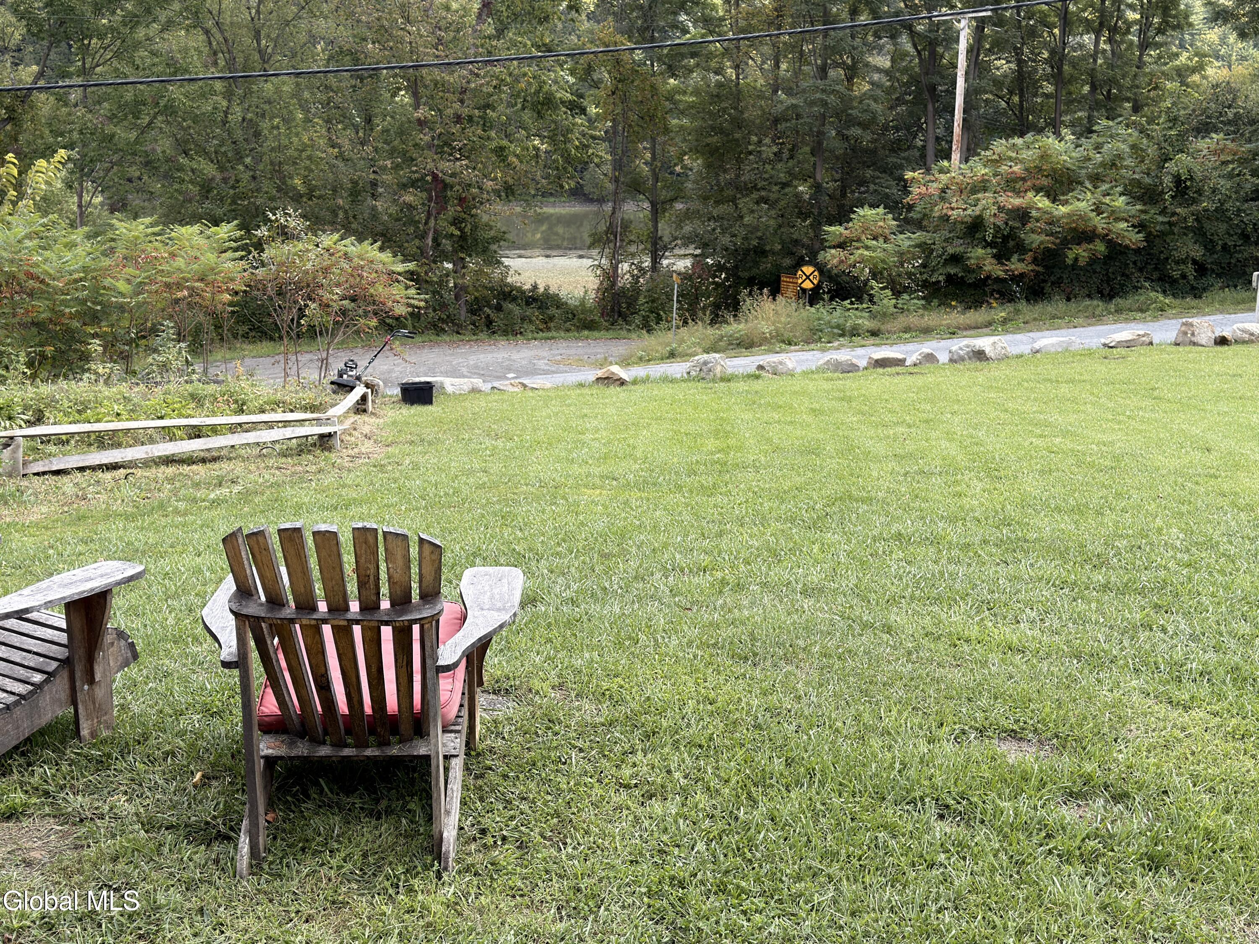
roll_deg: -0.5
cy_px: 472
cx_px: 630
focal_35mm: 41
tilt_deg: -13.0
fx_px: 1491
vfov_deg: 35.1
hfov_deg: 45.8
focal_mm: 6.76
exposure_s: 1/1193
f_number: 1.78
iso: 80
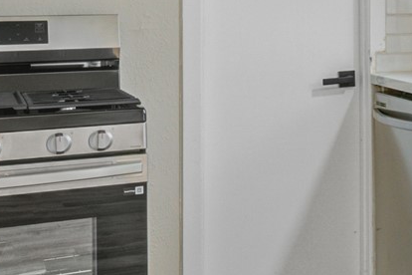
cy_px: 9
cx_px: 606
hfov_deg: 20.8
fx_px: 961
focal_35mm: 84
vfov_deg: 16.0
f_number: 8
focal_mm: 16
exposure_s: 1/5
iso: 320
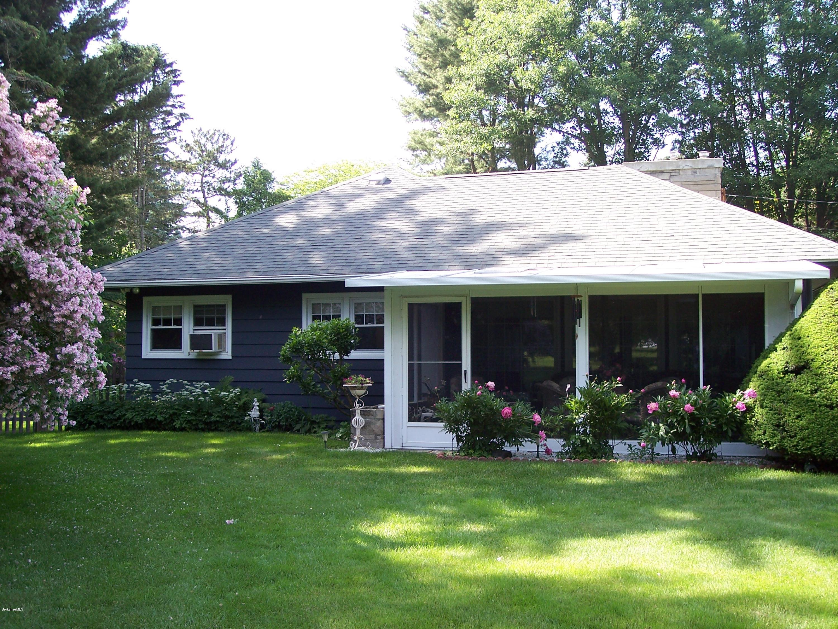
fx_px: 944
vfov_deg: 36.8
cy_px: 314
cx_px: 419
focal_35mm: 39
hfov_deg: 47.9
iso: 100
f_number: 3.4
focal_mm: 8
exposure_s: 1/125
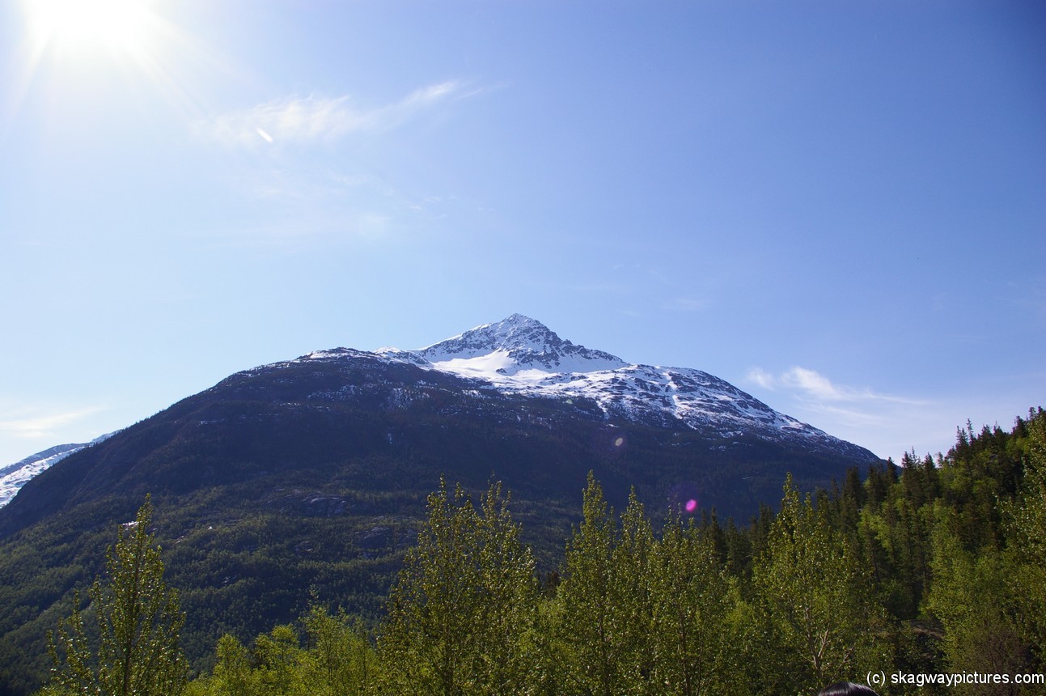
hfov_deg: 67.4
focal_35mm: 27
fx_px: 784
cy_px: 348
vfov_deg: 47.9
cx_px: 523
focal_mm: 18
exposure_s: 1/350
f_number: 11
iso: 200
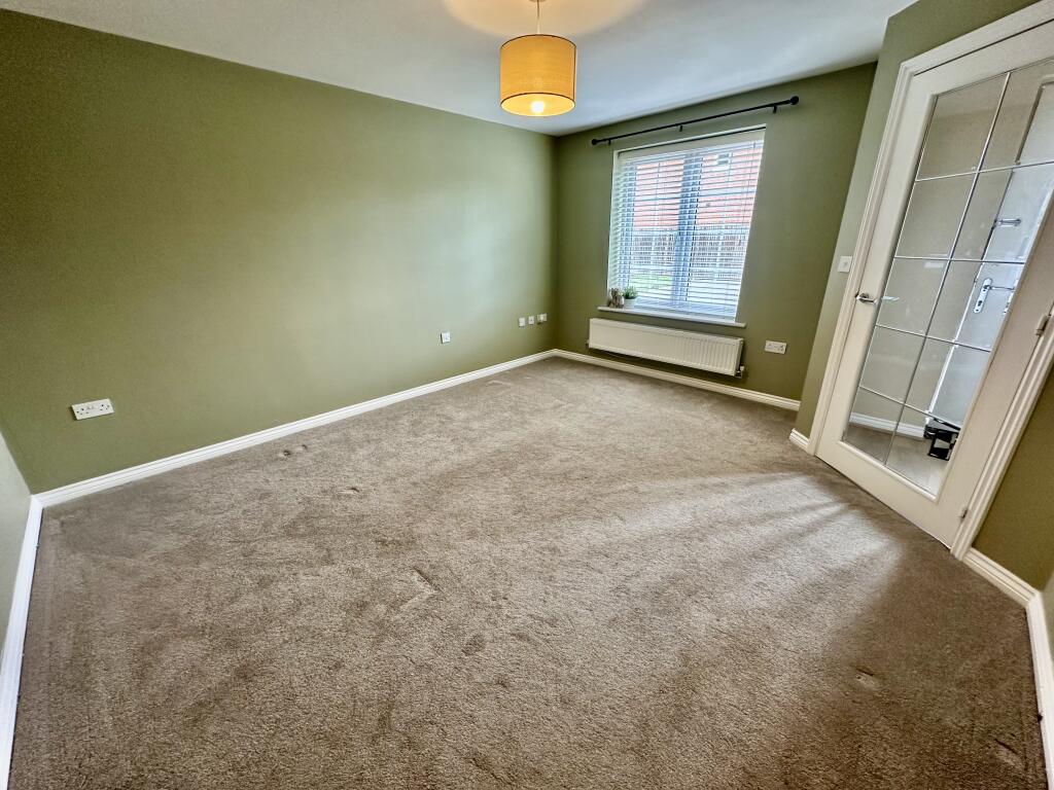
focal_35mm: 14
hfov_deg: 102.1
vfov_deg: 85.7
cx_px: 527
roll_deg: +0.9
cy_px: 395
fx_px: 426
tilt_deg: -20.4
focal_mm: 2.22
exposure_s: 1/100
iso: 250
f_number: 2.2
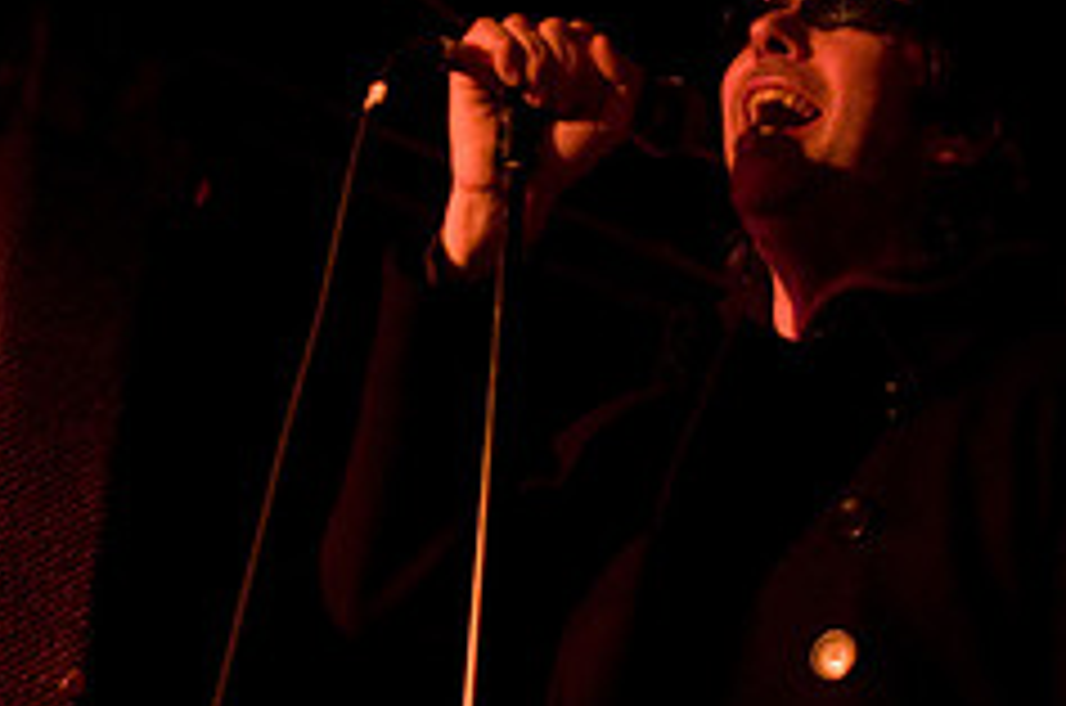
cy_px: 447
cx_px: 31
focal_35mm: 110
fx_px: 3251
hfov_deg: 18.2
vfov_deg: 12.4
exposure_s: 1/50
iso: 1600
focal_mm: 30
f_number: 1.4
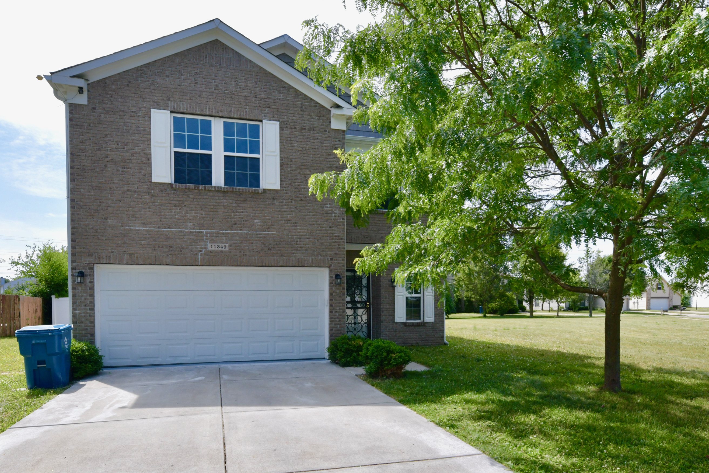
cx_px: 350
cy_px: 233
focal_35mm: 15
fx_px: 295
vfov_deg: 77.3
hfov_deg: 100.4
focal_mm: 14
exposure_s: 1/640
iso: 640
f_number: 13
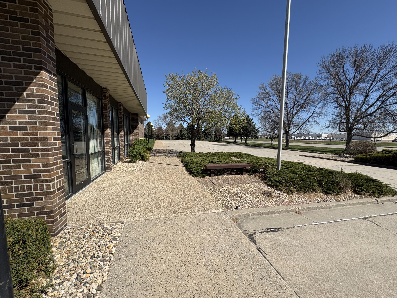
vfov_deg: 85.7
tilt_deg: -3.6
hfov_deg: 102.1
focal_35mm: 14
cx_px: 198
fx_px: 161
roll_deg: -0.2
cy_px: 149
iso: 50
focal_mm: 2.22
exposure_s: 1/2208
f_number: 2.2
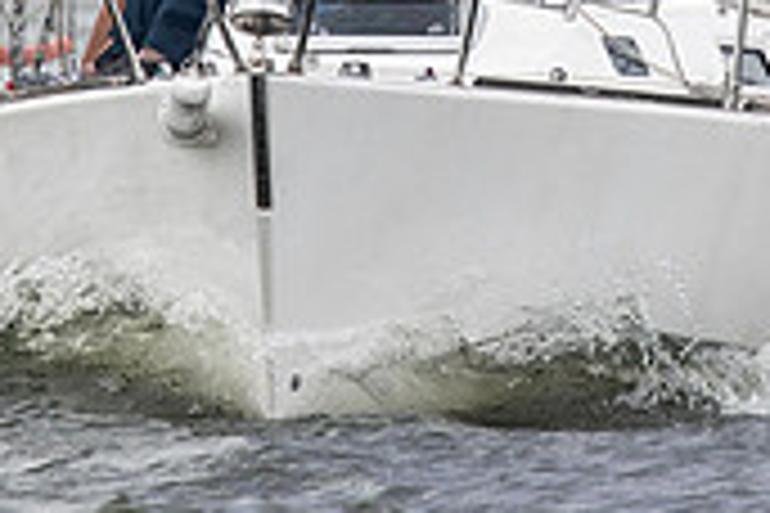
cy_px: -307
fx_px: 34605
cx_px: 567
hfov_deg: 1.3
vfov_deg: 0.8
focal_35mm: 1618
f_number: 5
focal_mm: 300
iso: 400
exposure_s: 1/2500
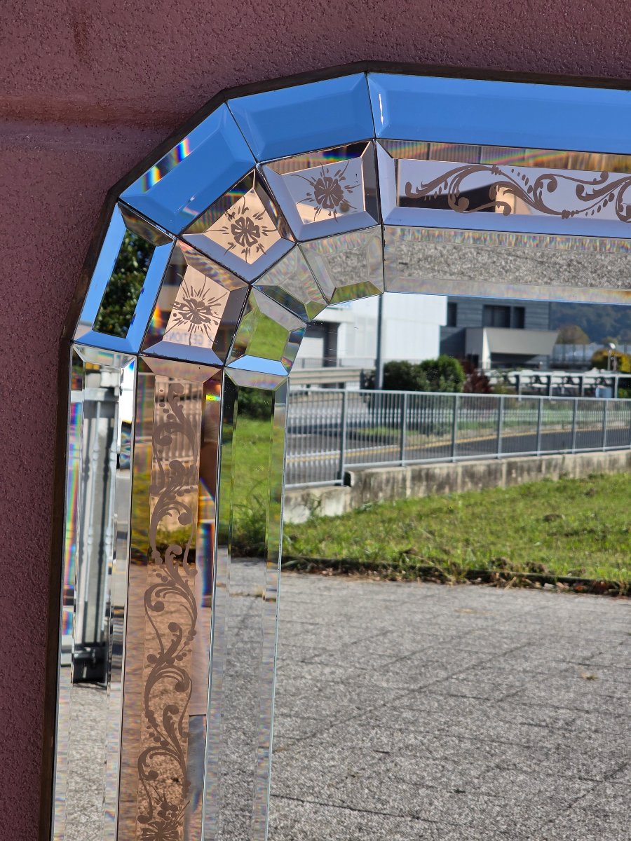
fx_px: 1677
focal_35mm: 69
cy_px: 420
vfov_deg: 28.2
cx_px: 316
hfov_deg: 21.3
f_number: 2.4
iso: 50
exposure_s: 1/2027
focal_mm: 7.9
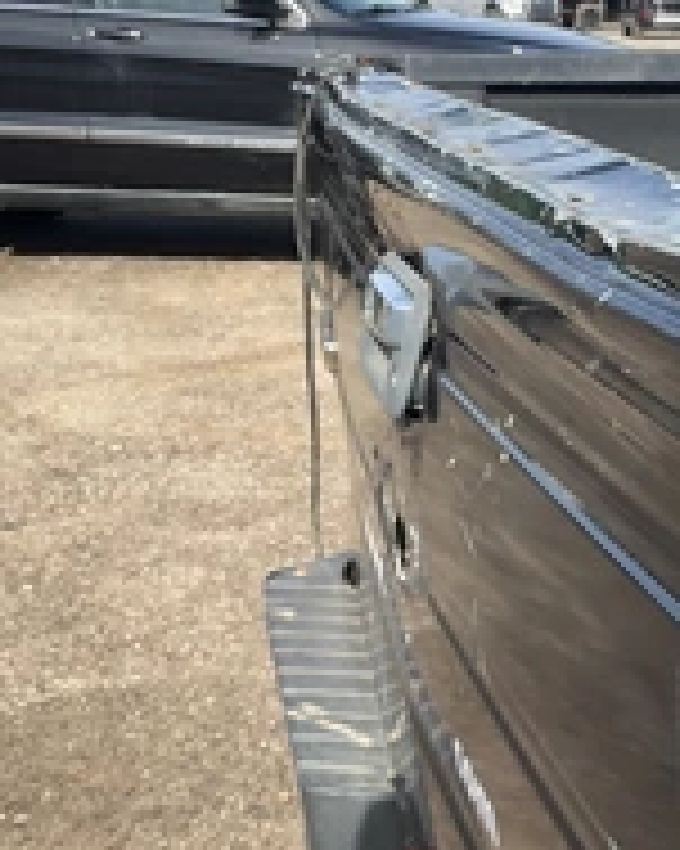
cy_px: 387
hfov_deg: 24.2
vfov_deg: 31.4
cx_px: 685
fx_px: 1511
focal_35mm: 60
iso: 25
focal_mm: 3
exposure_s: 1/781
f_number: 1.8
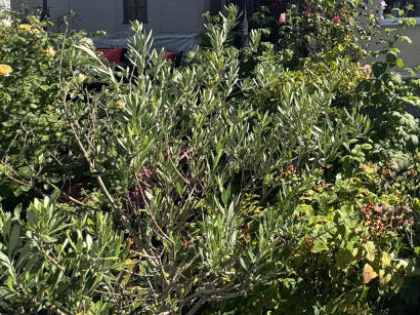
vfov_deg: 36.3
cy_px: -4
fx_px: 424
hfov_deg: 44.0
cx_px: 430
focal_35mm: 35
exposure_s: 1/1110
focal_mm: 2.22
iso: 50
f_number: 2.2
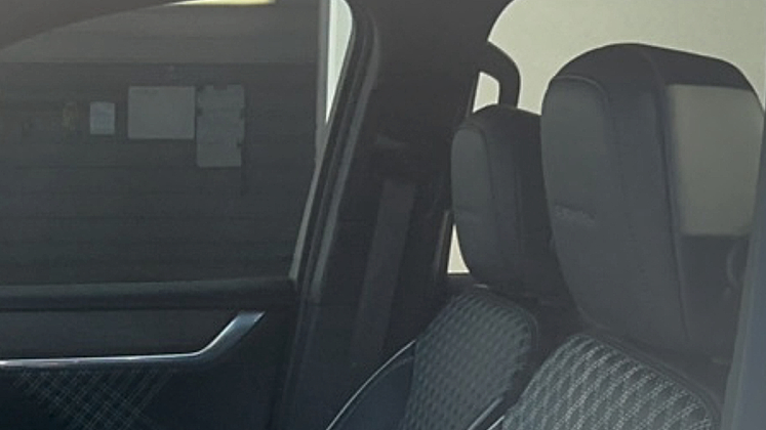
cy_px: 540
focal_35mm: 70
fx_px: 1422
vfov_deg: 16.4
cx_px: 104
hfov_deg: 29.2
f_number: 1.8
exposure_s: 1/329
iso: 32
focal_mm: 3
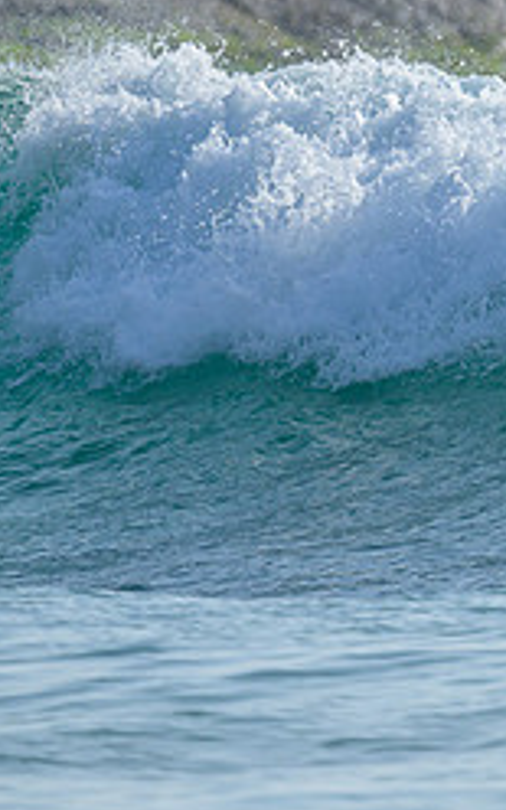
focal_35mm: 1904
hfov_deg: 0.7
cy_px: 207
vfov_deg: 1.1
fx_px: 42010
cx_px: 911
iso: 220
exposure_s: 1/2000
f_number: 6.3
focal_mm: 800
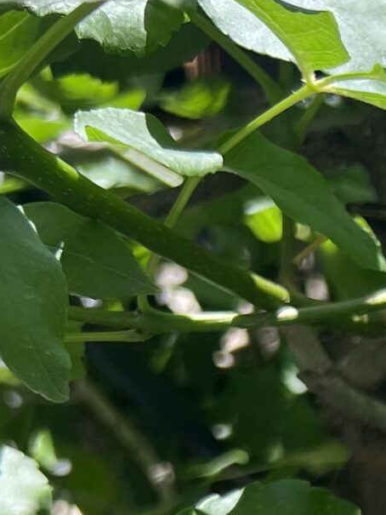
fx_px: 1635
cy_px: 774
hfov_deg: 12.0
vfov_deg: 16.3
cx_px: 769
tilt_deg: -31.9
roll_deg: +2.2
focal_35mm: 110
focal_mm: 5.7
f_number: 1.5
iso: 50
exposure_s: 1/1029
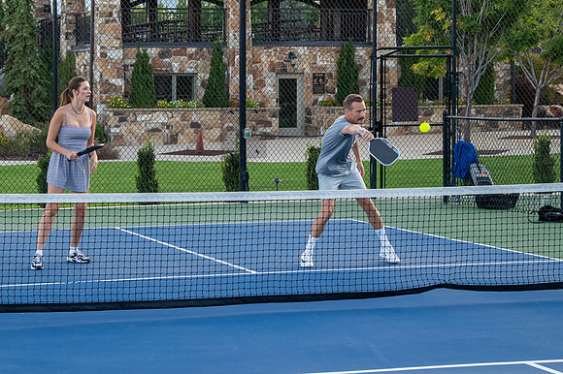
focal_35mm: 89
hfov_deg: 22.7
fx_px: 1396
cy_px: 136
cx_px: 189
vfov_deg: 15.3
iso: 1600
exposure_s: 1/400
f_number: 8
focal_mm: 58
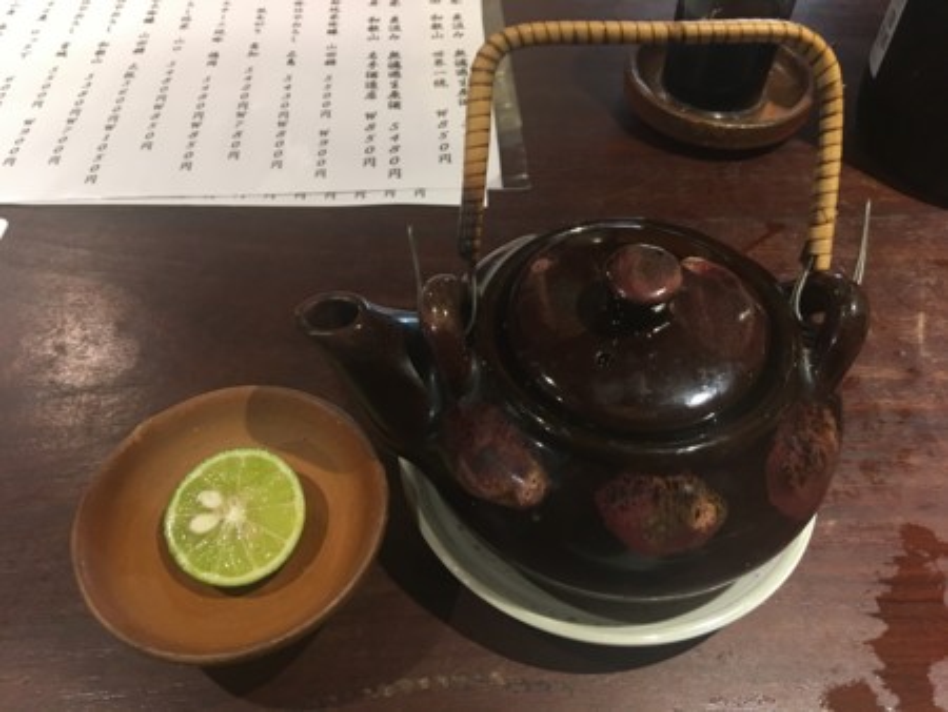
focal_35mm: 29
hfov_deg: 61.6
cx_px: 474
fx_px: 795
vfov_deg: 48.3
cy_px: 356
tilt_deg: -50.1
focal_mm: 4.15
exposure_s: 1/10
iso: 100
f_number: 2.2
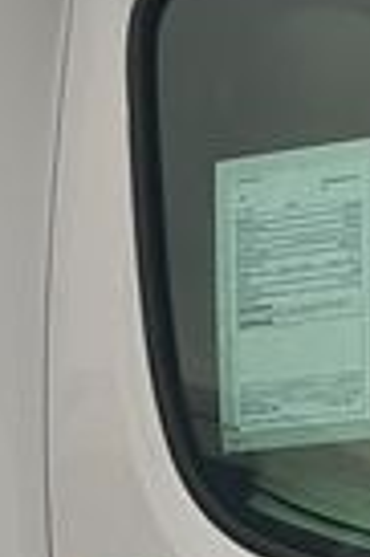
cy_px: 163
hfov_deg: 5.4
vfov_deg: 8.1
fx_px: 3910
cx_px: 240
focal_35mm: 253
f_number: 1.7
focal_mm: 3.92
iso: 40
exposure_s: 1/945
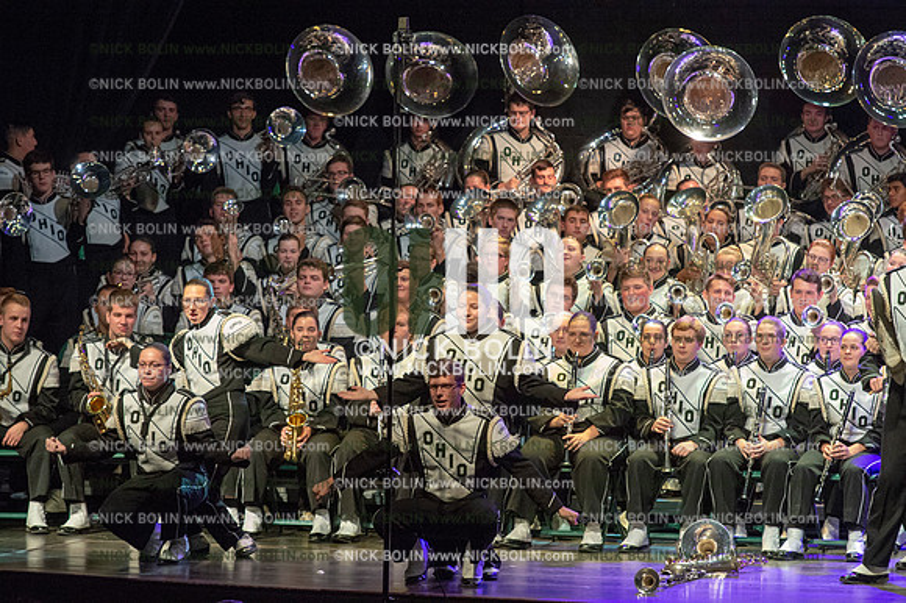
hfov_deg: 9.4
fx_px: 5533
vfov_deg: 6.2
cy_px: 302
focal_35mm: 220
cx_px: 453
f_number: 7.1
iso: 8000
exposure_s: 1/200
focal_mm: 220
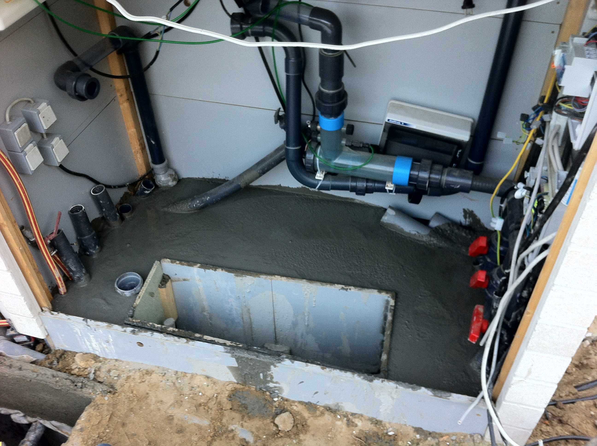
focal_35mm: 35
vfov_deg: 40.6
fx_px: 603
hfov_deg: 52.7
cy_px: 223
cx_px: 298
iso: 80
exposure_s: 1/25
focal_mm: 3.85
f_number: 2.8
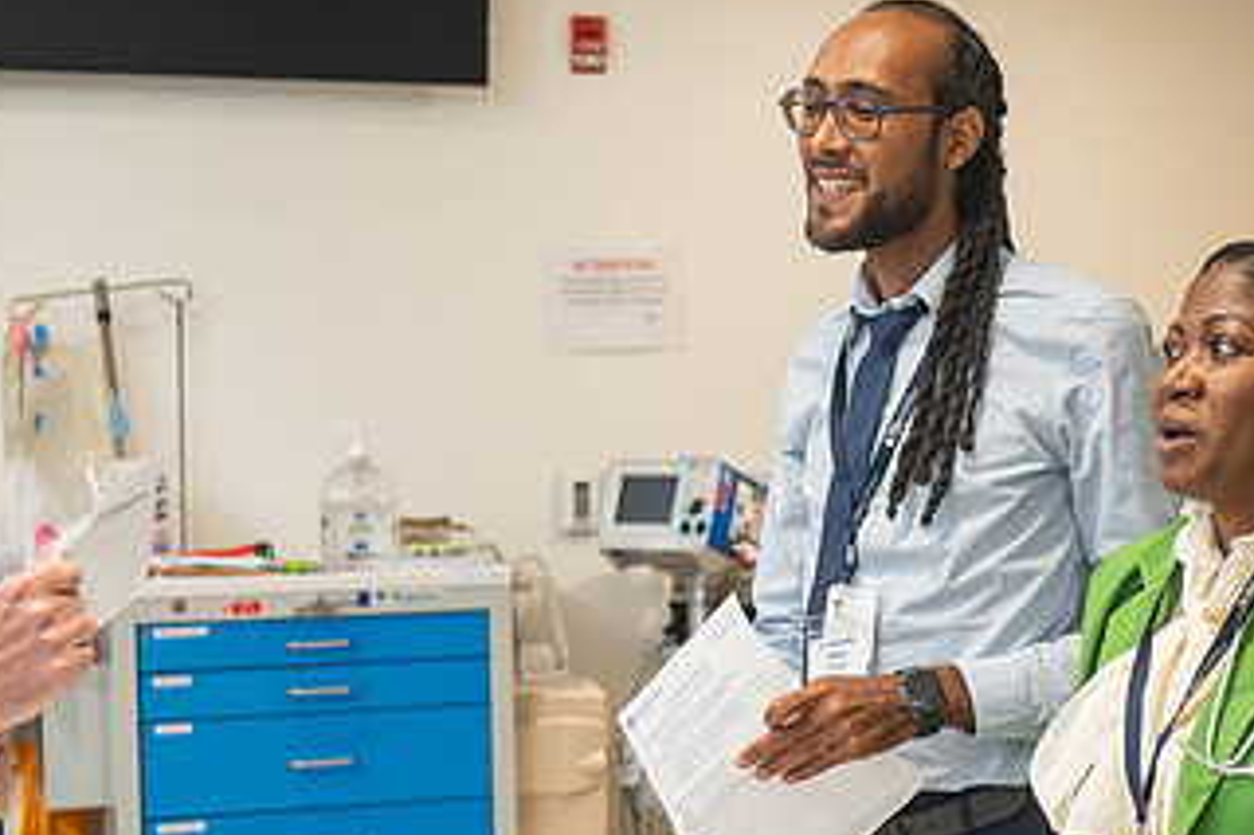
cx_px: 1001
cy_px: 382
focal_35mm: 75
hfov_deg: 26.5
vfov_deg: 18.2
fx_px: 2611
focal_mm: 35
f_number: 2.2
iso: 640
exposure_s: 1/160
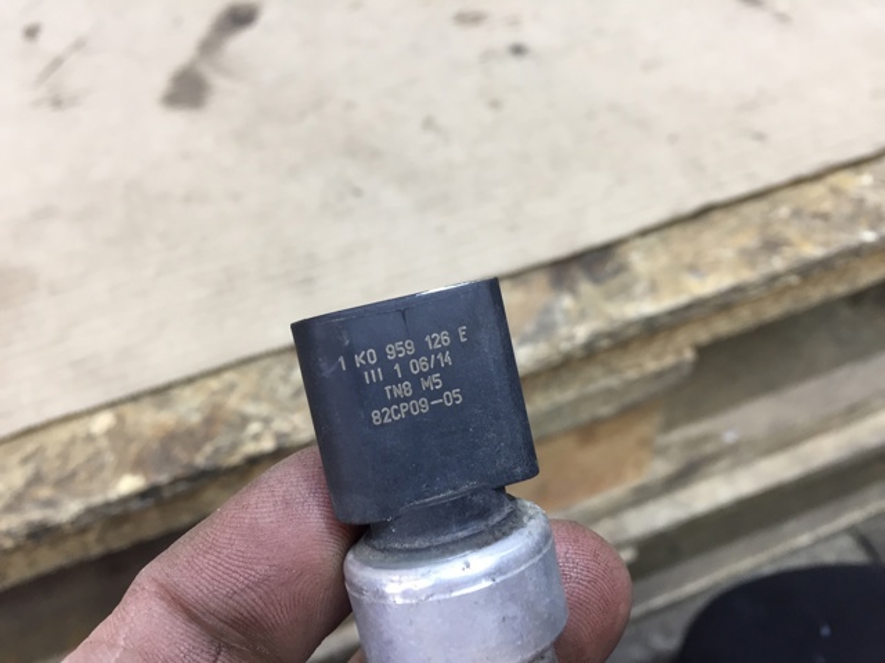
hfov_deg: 61.7
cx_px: 442
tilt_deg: -48.5
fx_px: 741
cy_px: 332
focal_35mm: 29
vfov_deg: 48.2
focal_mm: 4.15
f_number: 2.2
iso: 100
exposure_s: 1/33
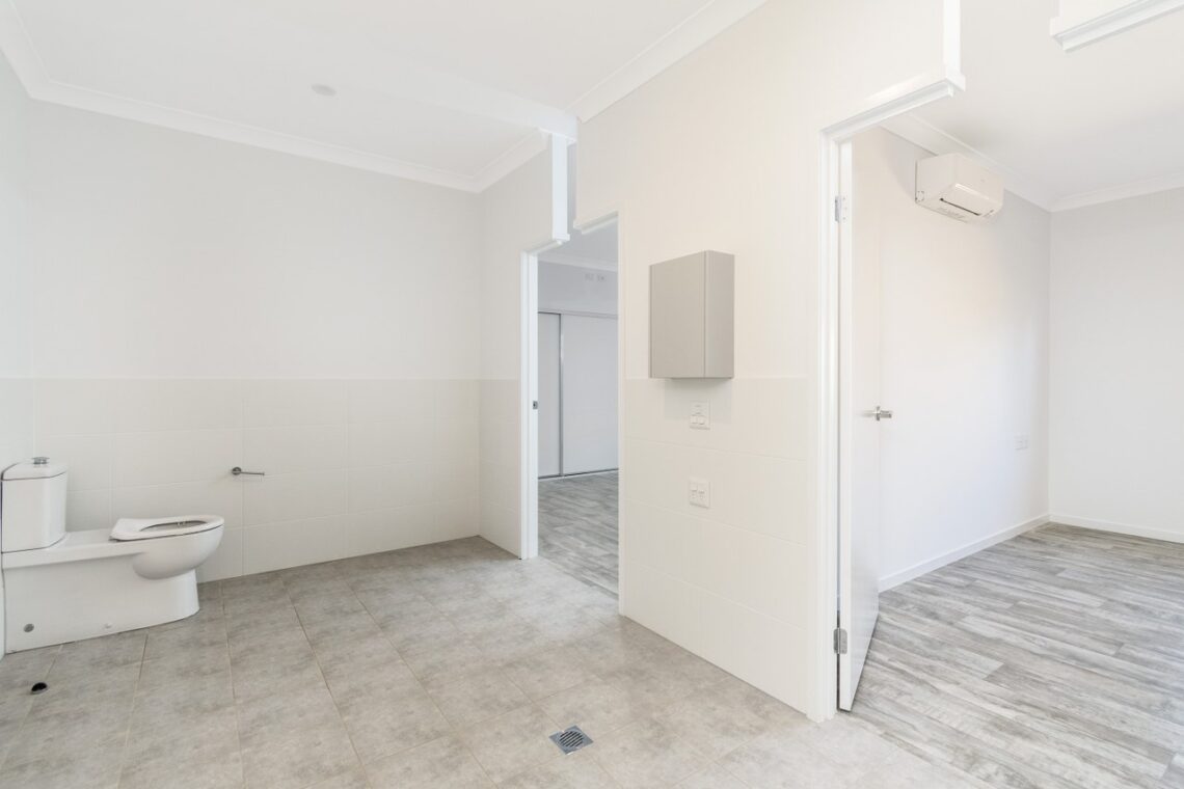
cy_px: 394
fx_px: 493
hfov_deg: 100.4
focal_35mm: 15
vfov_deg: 77.3
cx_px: 592
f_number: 7.1
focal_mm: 10
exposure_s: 1/60
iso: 400
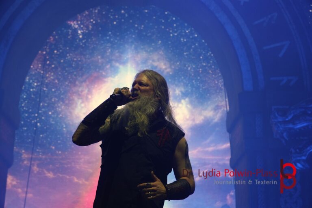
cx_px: 156
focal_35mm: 94
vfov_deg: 14.5
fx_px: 819
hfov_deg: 21.6
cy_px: 104
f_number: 4.5
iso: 500
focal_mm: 63
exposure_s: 1/160
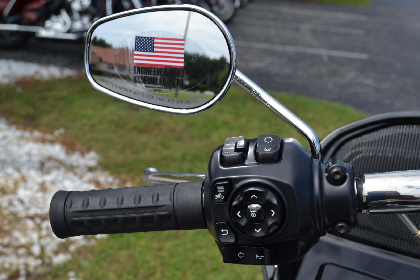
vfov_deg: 25.7
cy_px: 140
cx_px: 210
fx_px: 612
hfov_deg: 37.9
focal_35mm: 52
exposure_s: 1/200
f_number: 7.1
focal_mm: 35
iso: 100
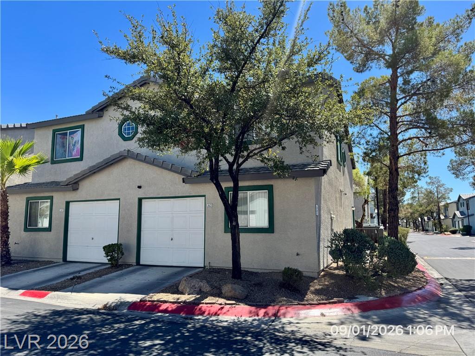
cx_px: 238
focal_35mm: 24
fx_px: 329
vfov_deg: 56.8
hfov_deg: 71.6
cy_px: 178
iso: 80
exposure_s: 1/2506
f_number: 1.78
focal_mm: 6.76
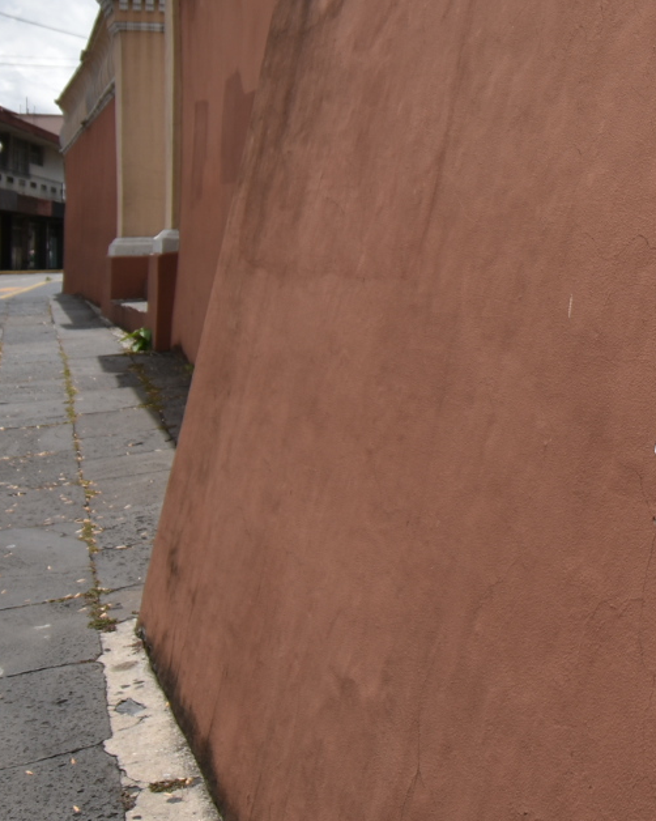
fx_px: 1146
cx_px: 809
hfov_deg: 27.6
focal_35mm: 47
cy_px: 222
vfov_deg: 38.5
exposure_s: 1/1000
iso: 100
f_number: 5
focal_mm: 13
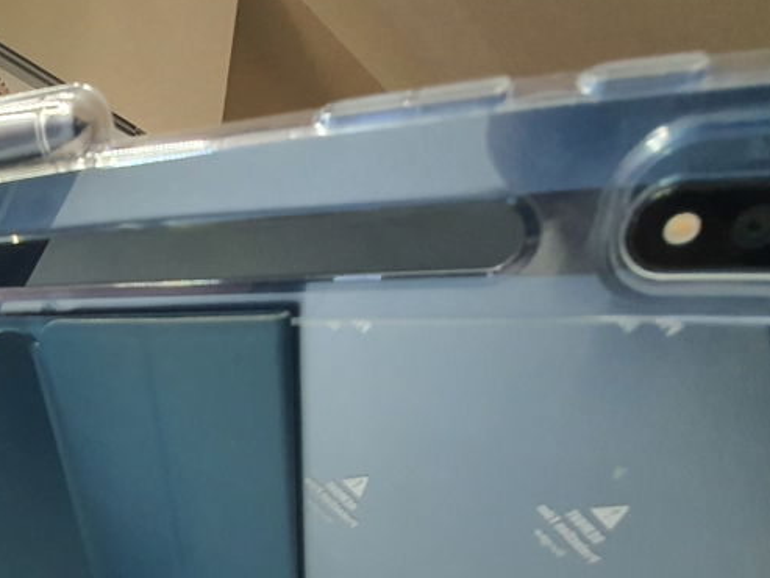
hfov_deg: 57.9
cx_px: 106
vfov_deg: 44.5
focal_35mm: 27
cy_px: 566
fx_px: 601
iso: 500
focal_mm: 1.8
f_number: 2.2
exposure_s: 1/33
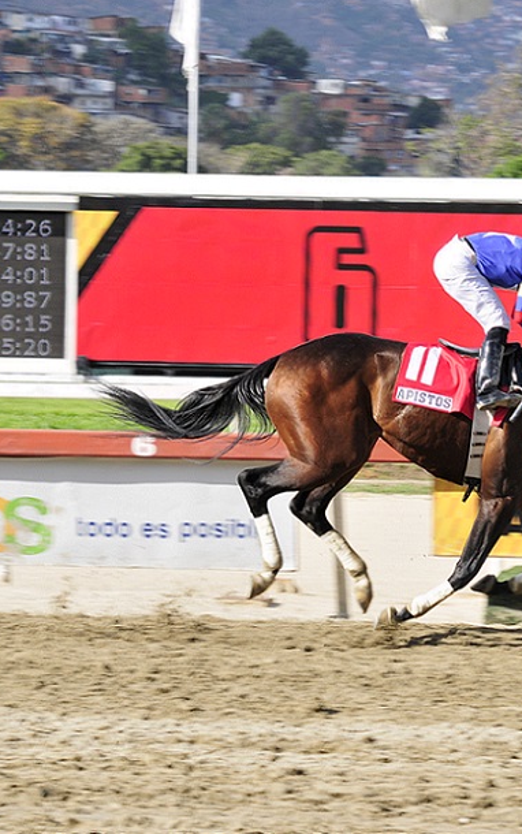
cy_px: 416
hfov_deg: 5.7
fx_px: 5228
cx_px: 465
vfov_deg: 9.1
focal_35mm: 230
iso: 400
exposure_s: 1/320
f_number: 11
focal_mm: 100
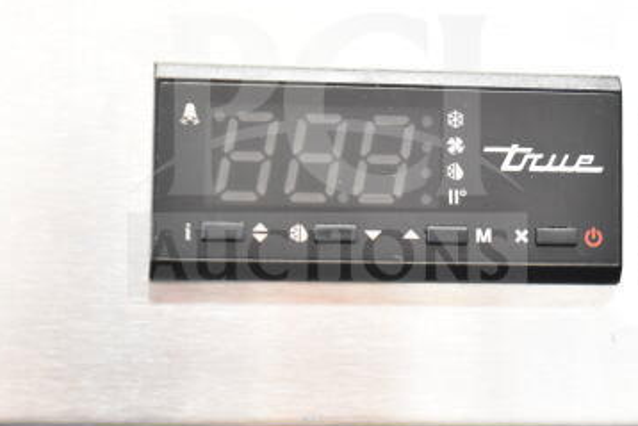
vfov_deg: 15.7
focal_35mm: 87
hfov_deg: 23.4
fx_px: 1542
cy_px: 156
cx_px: 326
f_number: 4.5
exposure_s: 1/50
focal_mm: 34
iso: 4000
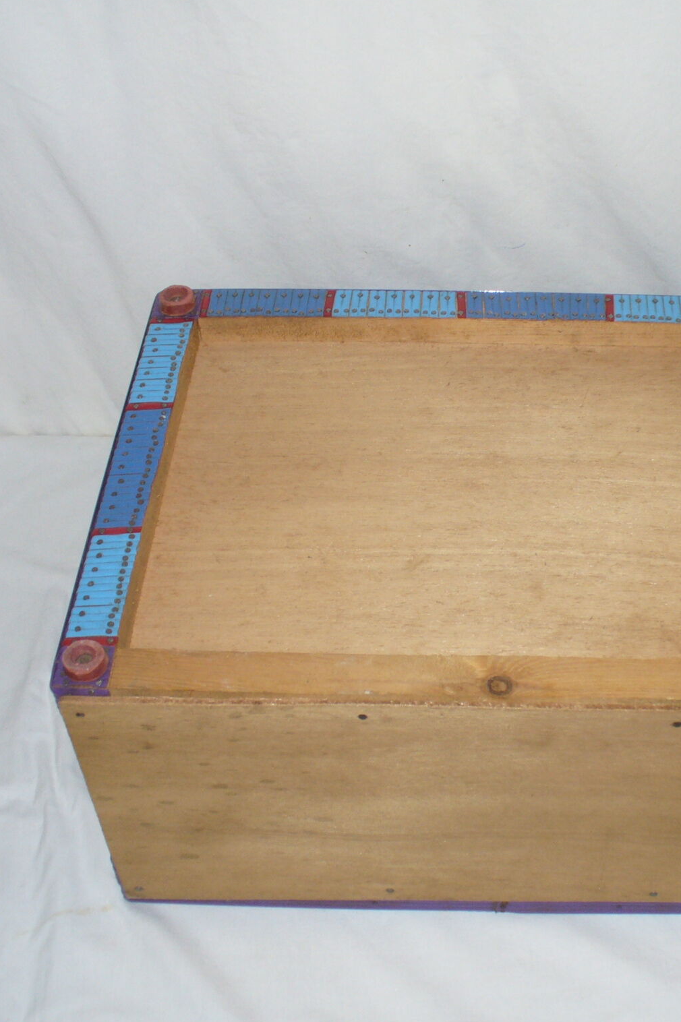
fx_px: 1476
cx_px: 557
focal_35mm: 52
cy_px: 513
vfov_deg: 38.2
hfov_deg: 25.5
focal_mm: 6.1
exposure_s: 1/30
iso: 100
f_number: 2.8
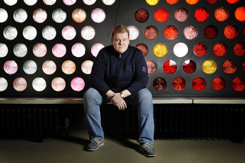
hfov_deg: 55.8
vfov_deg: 38.8
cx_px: 122
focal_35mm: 34
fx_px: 231
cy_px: 82
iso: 400
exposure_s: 1/100
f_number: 4.5
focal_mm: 34
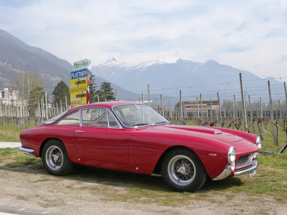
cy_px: 108
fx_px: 348
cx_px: 144
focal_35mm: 42
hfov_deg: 44.8
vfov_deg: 34.3
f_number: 5.5
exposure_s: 1/300
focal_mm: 9
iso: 64
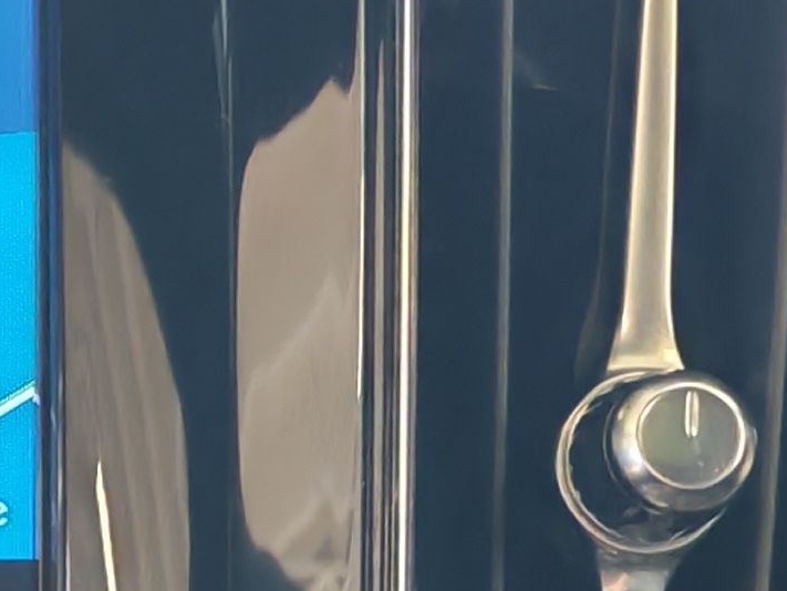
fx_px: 4322
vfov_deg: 7.7
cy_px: 942
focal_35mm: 190
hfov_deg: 9.8
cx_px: -688
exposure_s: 1/50
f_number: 1.9
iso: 1600
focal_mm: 6.12
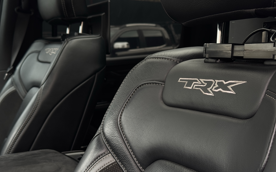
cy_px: 97
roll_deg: +1.0
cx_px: 138
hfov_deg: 39.6
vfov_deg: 25.3
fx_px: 384
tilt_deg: -9.0
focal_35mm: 51
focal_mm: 6.76
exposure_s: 1/121
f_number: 1.78
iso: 50
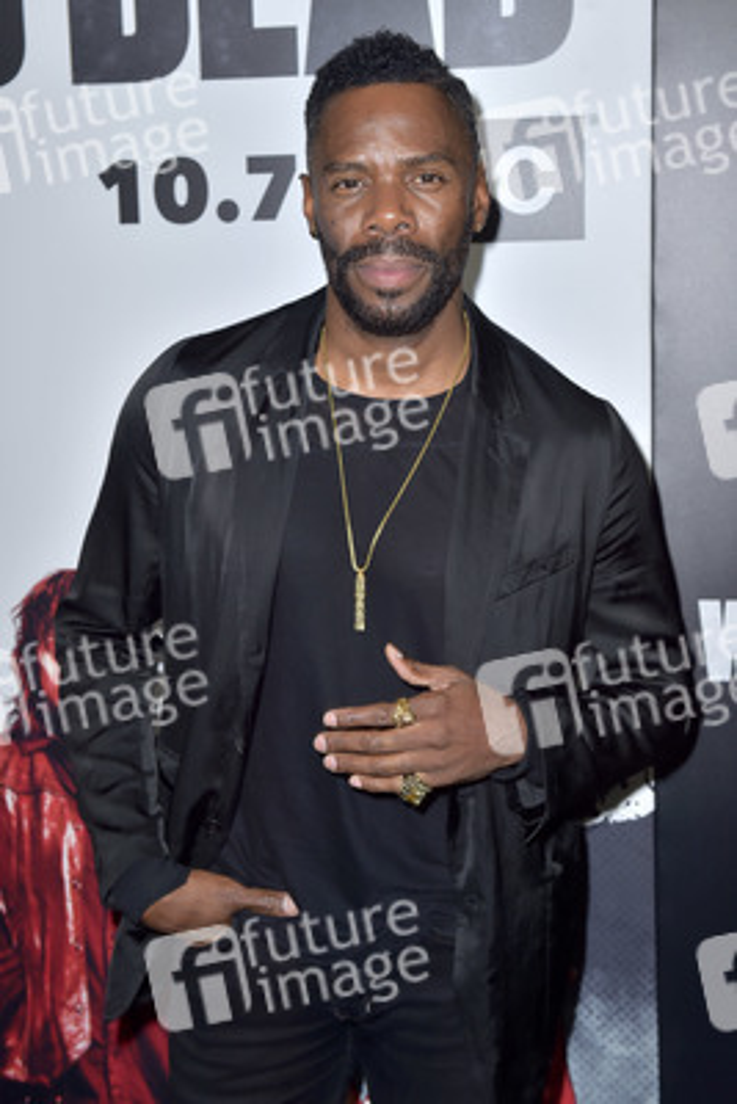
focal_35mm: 52
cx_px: 368
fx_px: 1595
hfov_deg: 26.0
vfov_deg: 38.2
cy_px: 552
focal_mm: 52
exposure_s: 1/200
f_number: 5.6
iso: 400
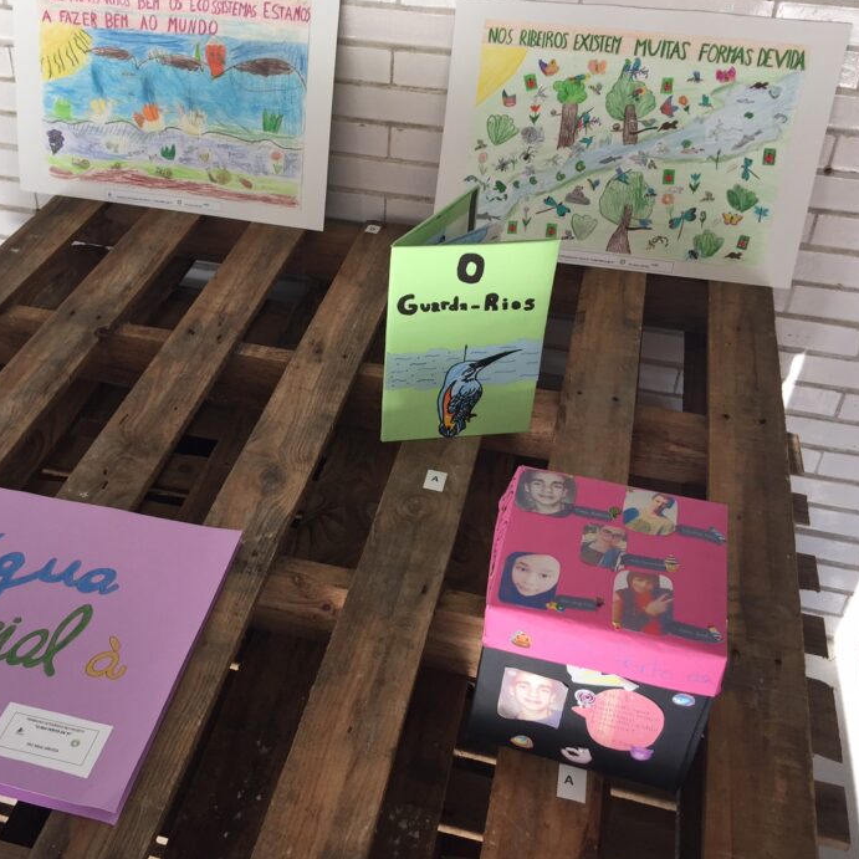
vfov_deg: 43.8
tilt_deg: -37.7
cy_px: 413
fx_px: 1067
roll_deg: -2.0
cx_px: 307
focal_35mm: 38
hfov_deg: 43.4
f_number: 2.2
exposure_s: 1/50
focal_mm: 4.15
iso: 32
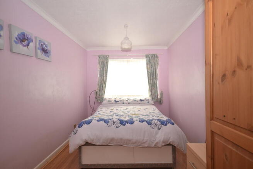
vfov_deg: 67.4
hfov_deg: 90.0
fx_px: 127
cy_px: 84
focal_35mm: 18
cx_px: 126
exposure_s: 1/100
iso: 400
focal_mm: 12
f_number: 5
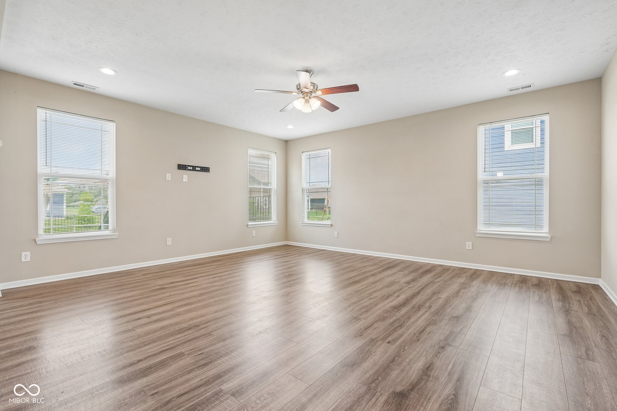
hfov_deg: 96.7
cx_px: 308
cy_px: 206
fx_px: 274
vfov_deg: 73.7
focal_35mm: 16
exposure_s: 1/30
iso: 250
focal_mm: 16
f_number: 8
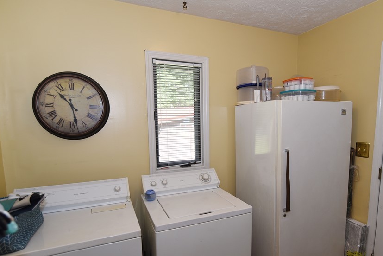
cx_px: 218
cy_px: 146
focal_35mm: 21
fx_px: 223
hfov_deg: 80.7
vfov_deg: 59.3
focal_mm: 16
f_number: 3.2
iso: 250
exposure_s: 1/200
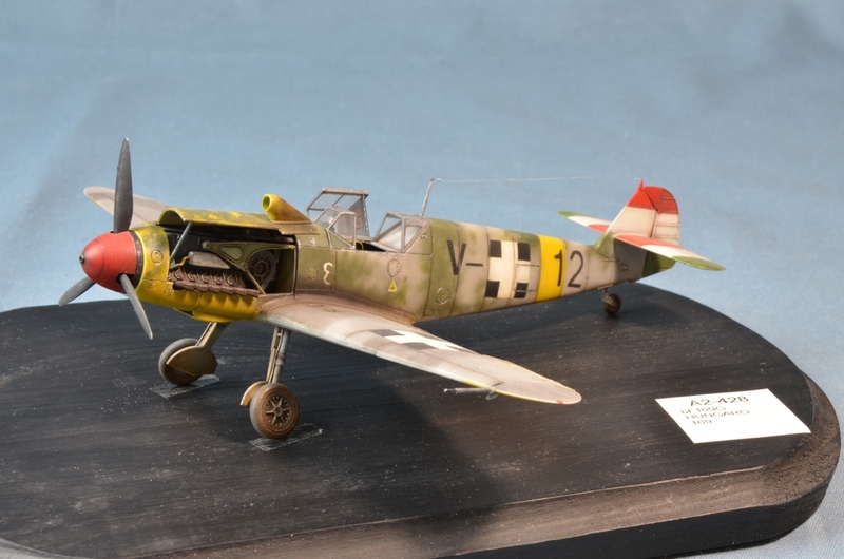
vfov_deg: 13.8
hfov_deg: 20.7
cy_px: 280
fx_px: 2316
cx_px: 422
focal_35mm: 99
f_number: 20
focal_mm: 66
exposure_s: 1
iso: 200
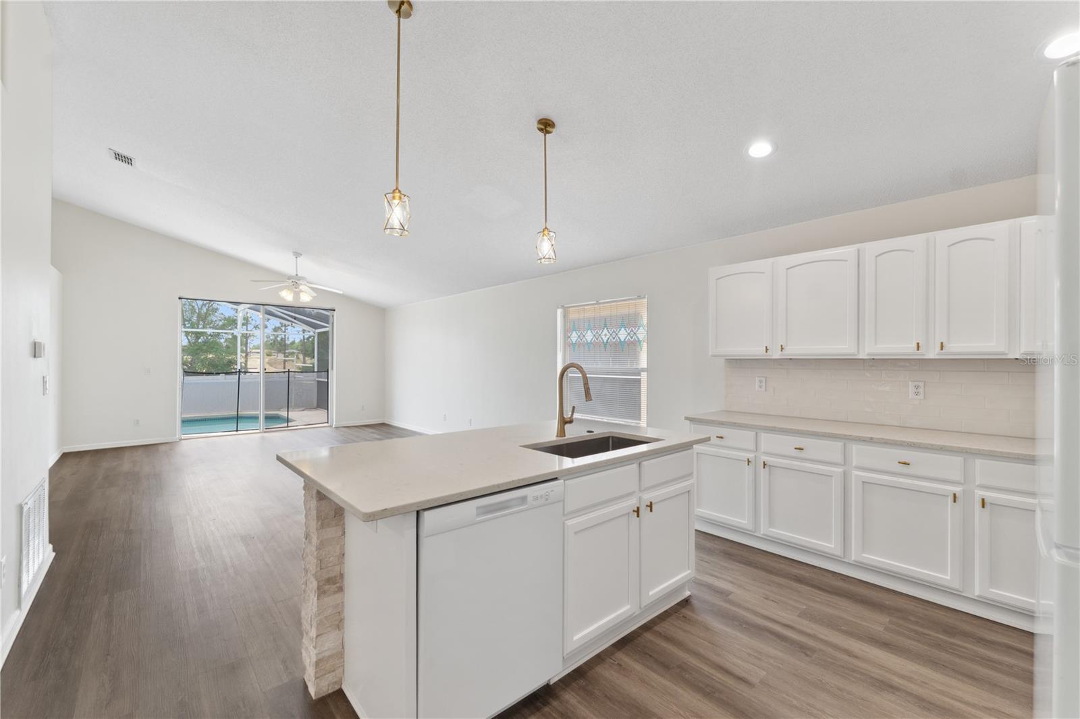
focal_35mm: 14
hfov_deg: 104.3
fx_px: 420
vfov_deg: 81.2
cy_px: 360
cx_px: 540
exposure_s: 1/20
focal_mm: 14
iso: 400
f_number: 8
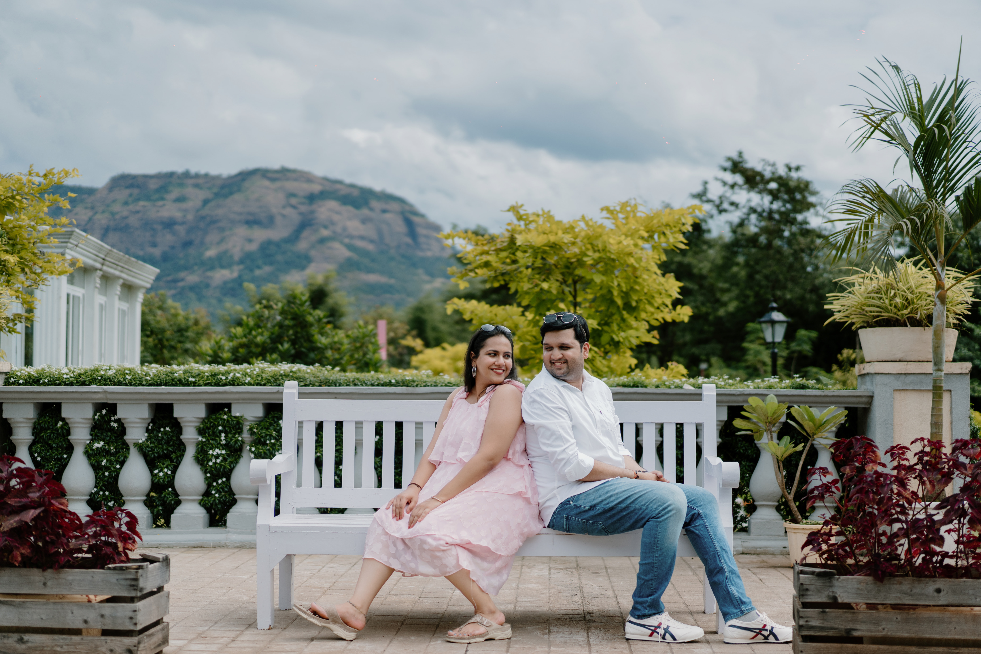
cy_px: 327
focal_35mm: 55
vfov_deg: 24.6
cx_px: 490
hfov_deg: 36.2
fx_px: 1499
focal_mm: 55
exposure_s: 1/6400
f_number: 1.8
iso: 80
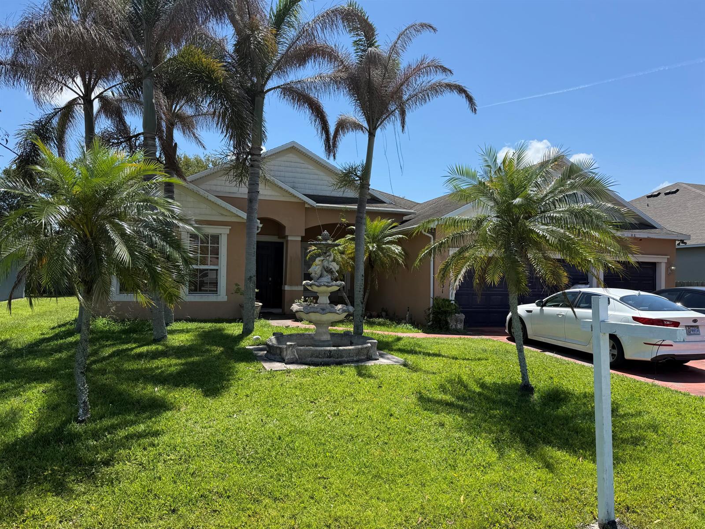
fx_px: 489
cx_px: 352
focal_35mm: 24
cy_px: 264
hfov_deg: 71.6
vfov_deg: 56.8
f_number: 1.78
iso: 80
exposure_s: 1/3425
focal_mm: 6.76
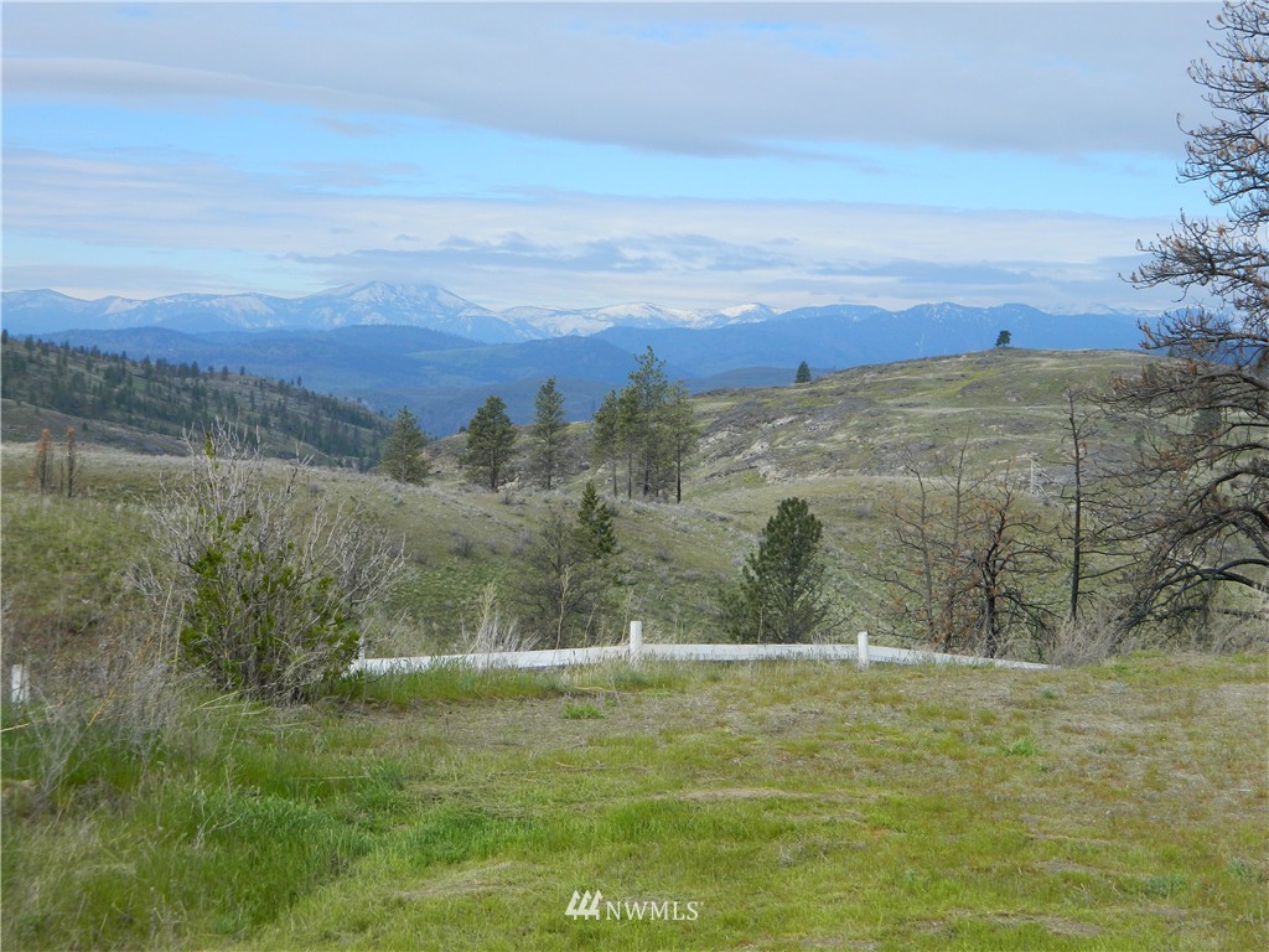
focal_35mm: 70
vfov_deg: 21.0
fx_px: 2566
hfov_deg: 27.8
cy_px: 476
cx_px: 634
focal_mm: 12.6
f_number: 4
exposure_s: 1/640
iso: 80
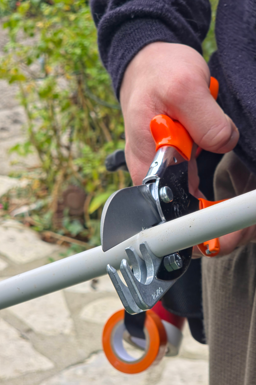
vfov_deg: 22.1
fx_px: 981
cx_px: 165
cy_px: 194
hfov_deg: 14.8
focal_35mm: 92
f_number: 2.4
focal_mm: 7.9
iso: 50
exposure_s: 1/184
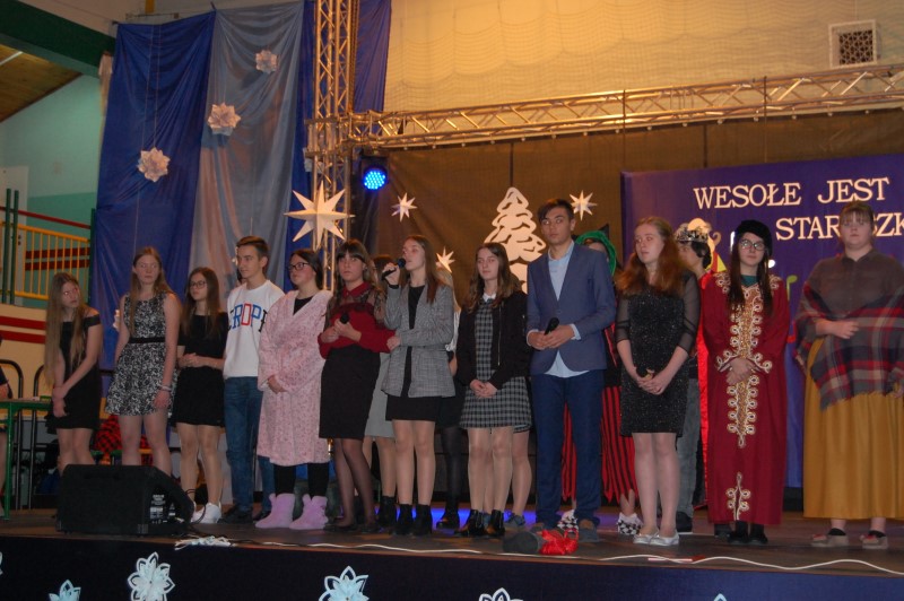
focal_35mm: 57
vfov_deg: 23.7
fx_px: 1430
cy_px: 300
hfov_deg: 35.1
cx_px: 452
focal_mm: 38
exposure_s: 1/60
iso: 900
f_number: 5
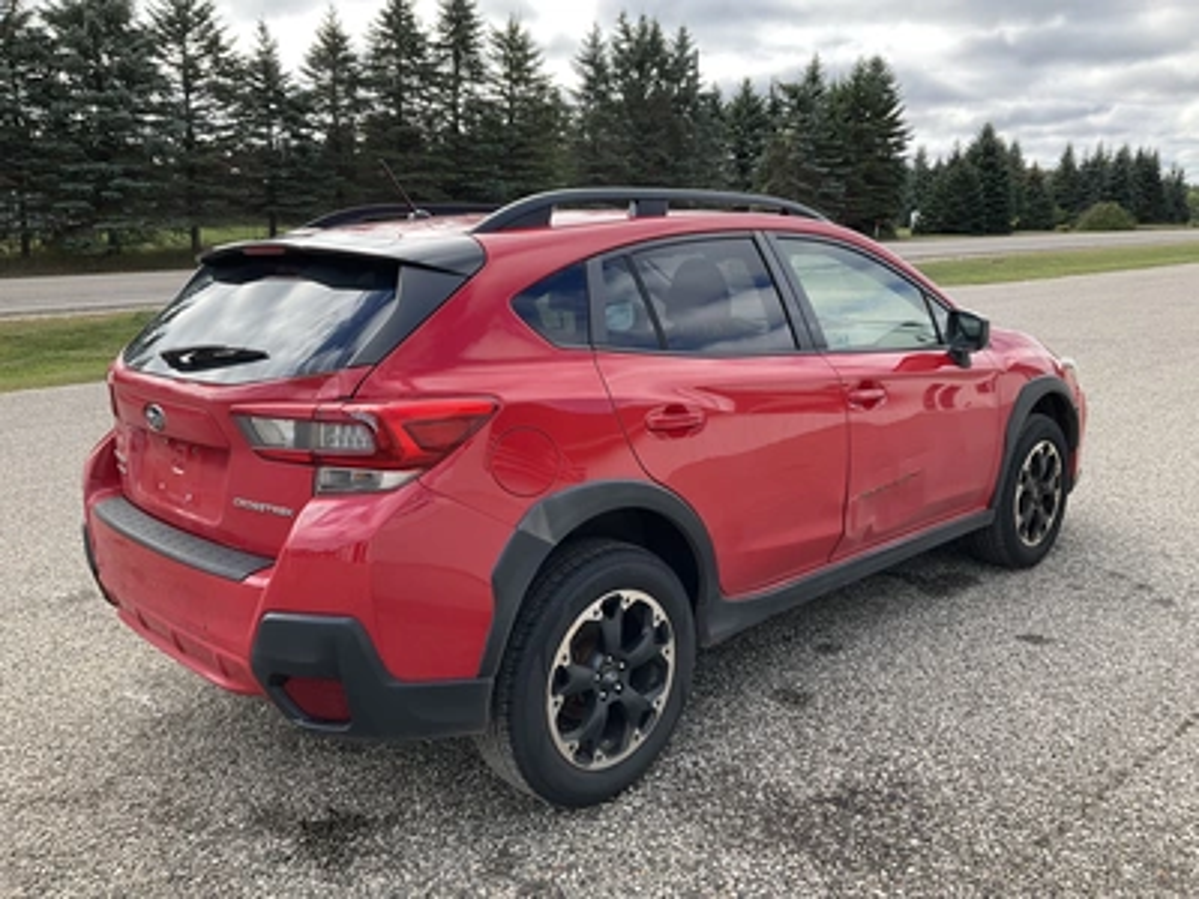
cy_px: 450
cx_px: 600
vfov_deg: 48.2
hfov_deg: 61.7
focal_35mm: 29
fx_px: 1004
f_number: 1.8
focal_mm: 3
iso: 25
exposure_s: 1/435
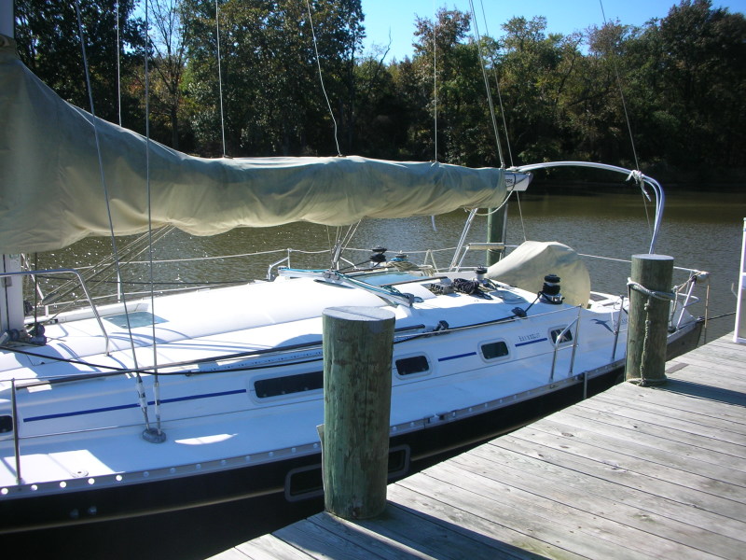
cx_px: 373
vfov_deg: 40.7
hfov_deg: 52.6
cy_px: 280
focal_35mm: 35
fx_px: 754
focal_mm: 5.8
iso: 50
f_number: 8.5
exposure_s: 1/69.5
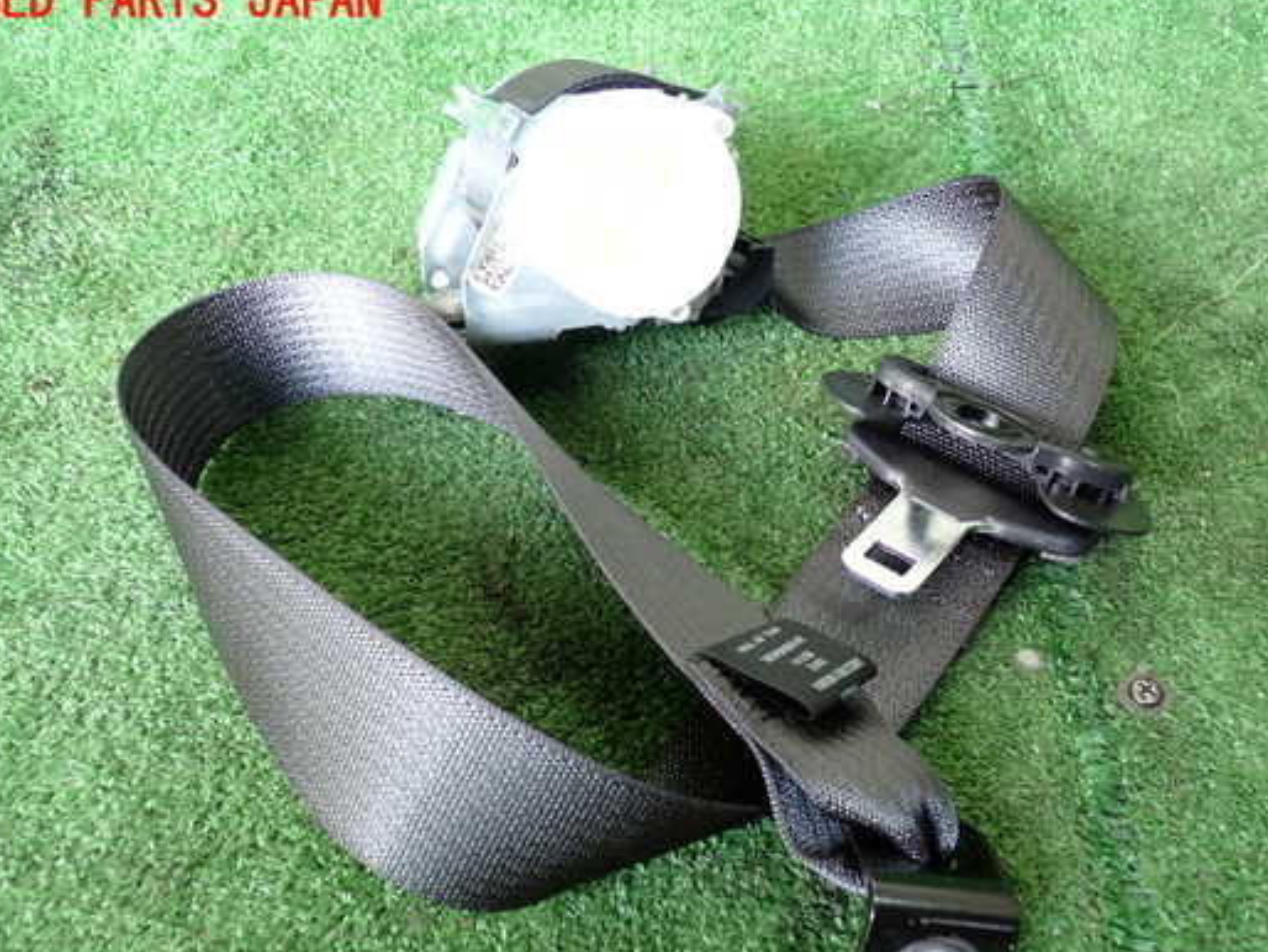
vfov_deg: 40.7
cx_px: 673
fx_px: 1283
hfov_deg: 52.6
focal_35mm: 35
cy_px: 525
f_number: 2.3
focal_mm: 5.4
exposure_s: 1/30
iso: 200
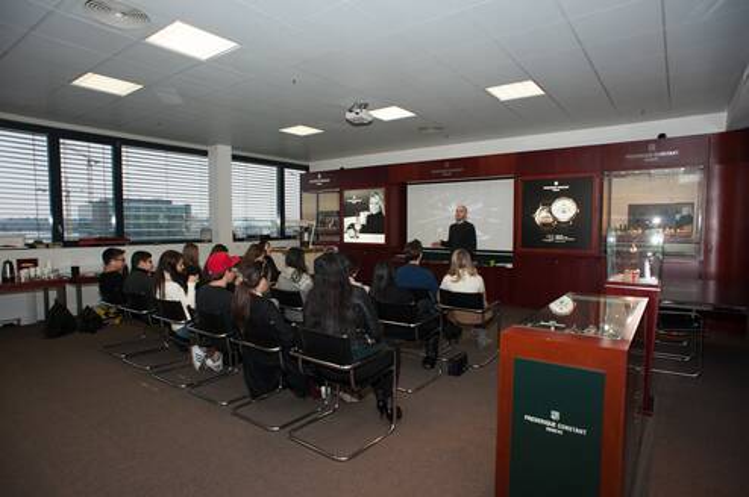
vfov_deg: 61.8
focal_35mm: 20
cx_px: 374
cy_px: 248
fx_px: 416
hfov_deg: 84.0
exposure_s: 1/160
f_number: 5.6
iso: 400
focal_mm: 20
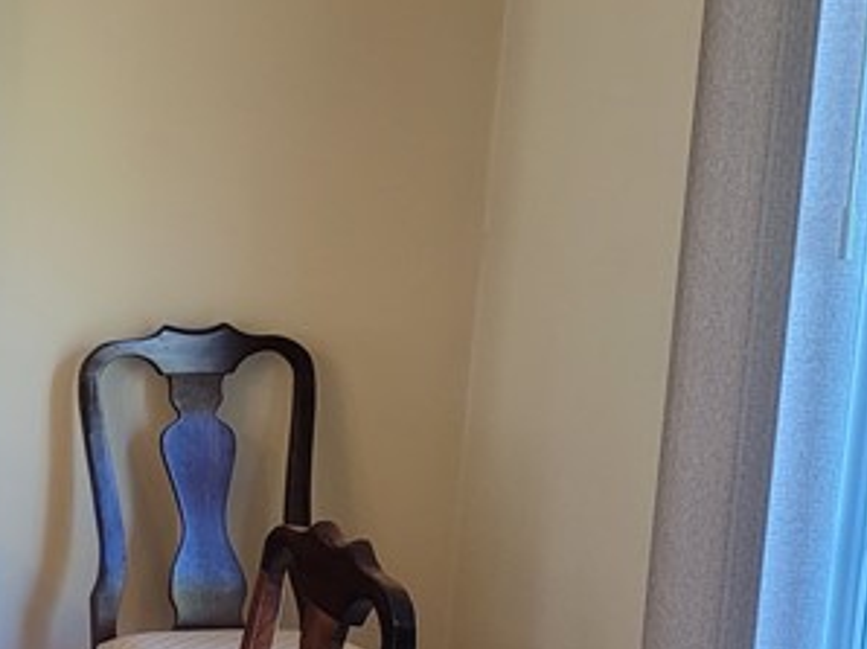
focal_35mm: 86
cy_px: 434
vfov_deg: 17.1
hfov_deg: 18.7
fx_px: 2152
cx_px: -599
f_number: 1.8
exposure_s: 1/119
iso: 320
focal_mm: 7
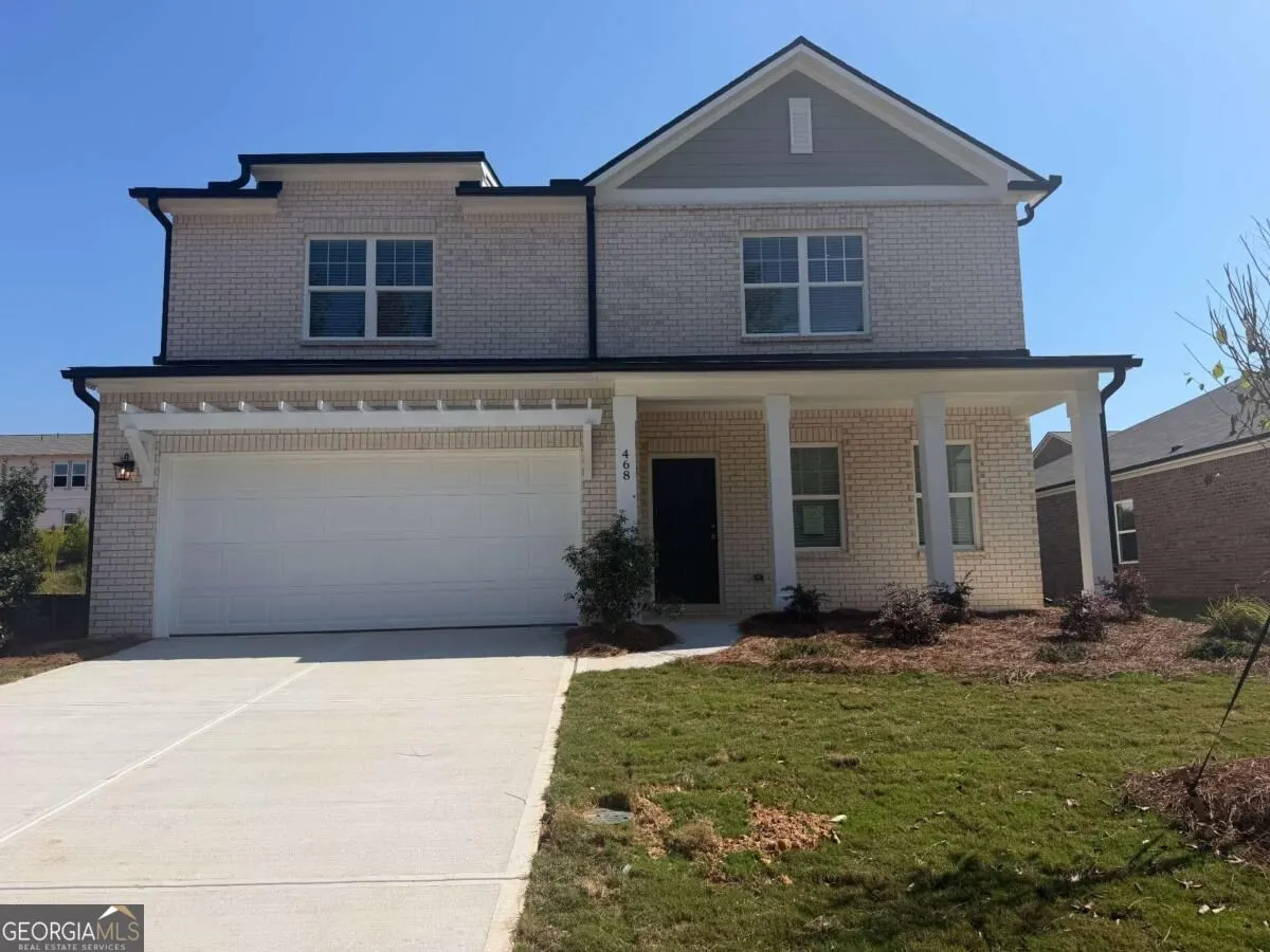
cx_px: 635
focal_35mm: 24
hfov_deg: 71.6
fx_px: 881
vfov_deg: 56.8
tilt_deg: +7.0
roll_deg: +1.0
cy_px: 476
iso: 80
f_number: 1.78
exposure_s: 1/5714
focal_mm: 6.76
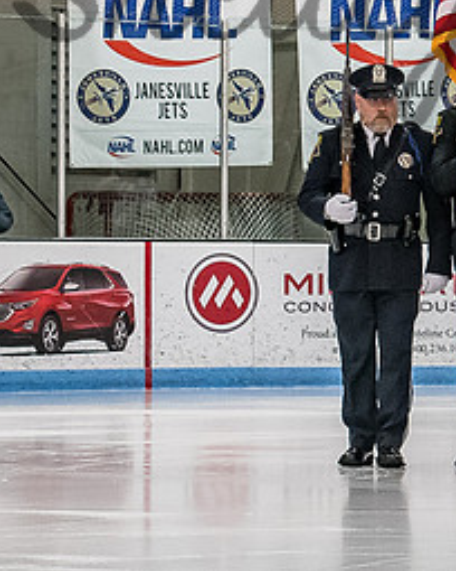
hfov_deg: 6.8
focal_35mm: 226
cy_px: 176
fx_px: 3813
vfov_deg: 8.5
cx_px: 565
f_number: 4.5
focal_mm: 42
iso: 1600
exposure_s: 1/250
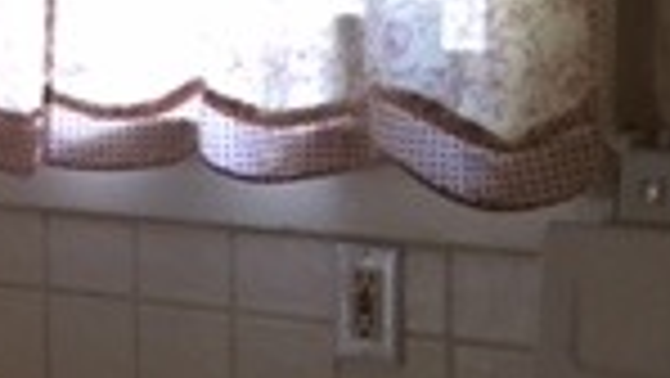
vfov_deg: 8.9
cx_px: -427
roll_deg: +2.4
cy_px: 135
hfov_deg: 14.4
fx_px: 2417
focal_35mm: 136
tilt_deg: -6.6
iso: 50
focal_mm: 4.15
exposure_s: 1/30
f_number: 2.2
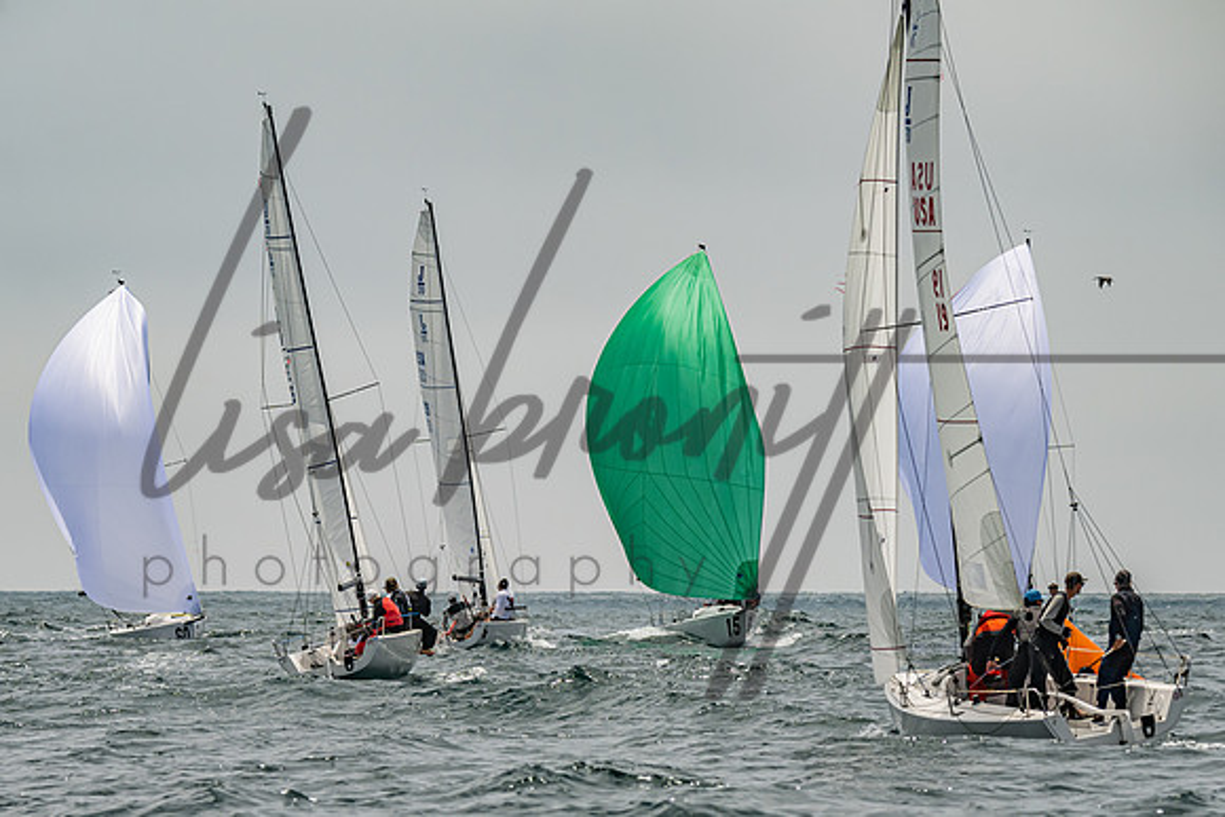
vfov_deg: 5.9
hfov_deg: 8.9
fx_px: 7907
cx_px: 554
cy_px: 515
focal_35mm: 232
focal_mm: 180
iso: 400
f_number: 6.3
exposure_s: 1/3200
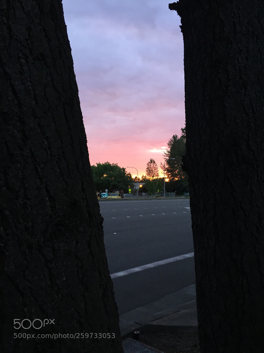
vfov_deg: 61.7
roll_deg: +0.5
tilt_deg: +3.0
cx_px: 132
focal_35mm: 29
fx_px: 295
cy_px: 176
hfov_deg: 48.2
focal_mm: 4.15
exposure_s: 1/30
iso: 32
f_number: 2.2
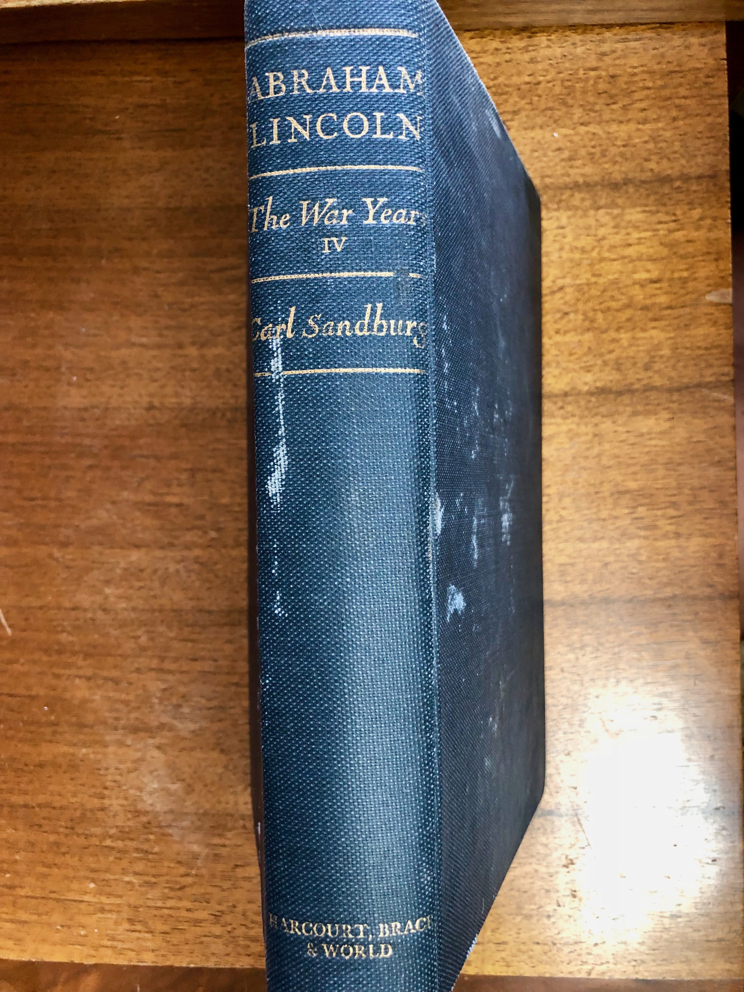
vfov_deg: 63.4
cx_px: 372
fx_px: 802
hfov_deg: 49.7
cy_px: 496
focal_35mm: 28
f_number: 1.8
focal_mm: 3.99
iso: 100
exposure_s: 1/11
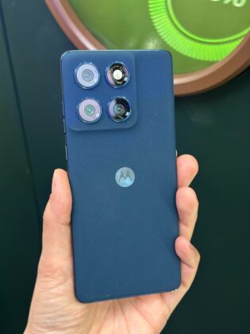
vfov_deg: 39.7
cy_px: 167
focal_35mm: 48
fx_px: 462
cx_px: 125
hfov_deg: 30.3
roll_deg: +0.9
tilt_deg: -40.4
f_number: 1.78
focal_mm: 6.86
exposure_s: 1/33
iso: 640
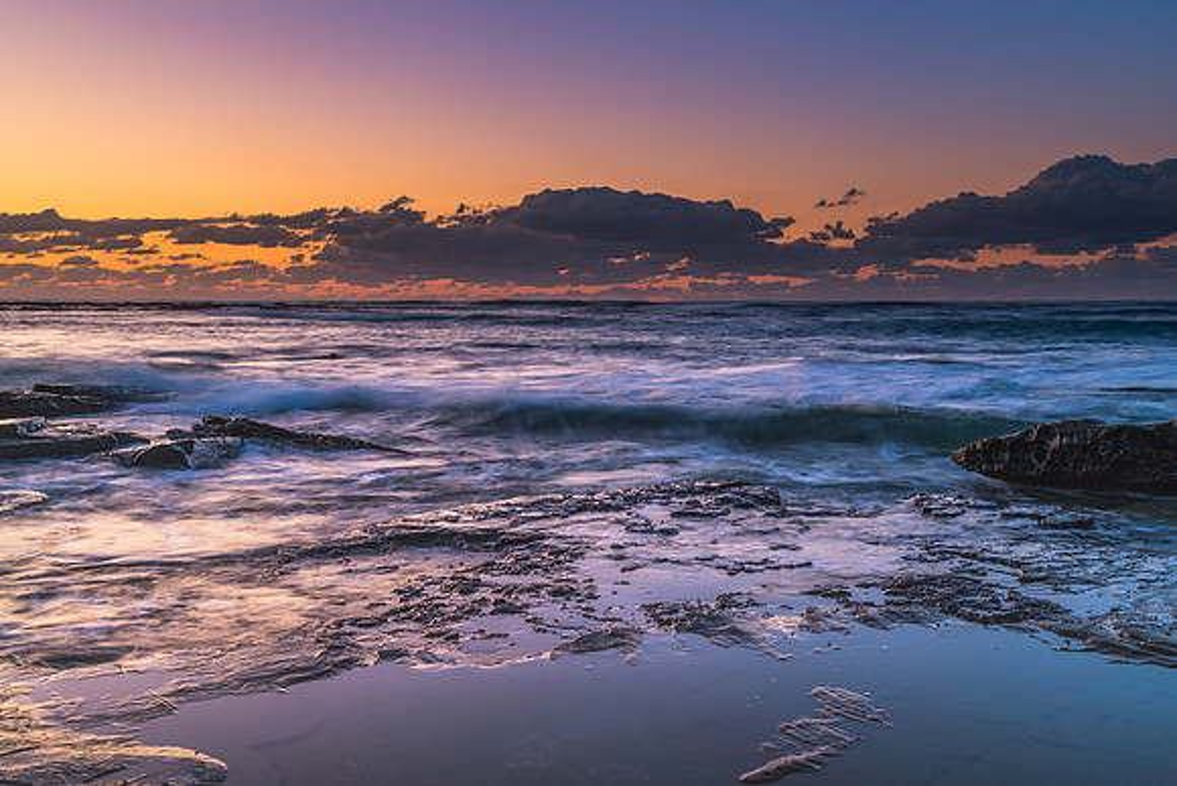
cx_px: 588
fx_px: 1279
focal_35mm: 39
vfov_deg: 34.1
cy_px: 393
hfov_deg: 49.4
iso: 320
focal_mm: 38
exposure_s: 1/1.67
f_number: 7.1
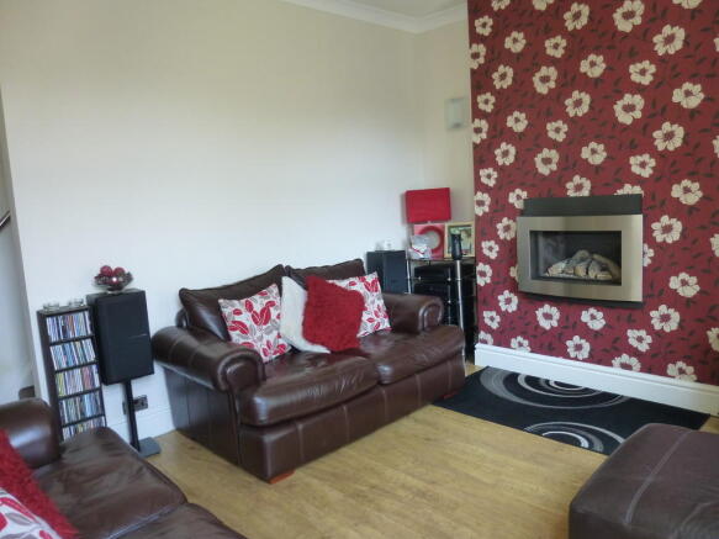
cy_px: 270
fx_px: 519
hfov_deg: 69.4
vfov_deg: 54.9
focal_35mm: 25
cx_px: 360
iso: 400
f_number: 3.1
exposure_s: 1/50
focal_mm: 4.5
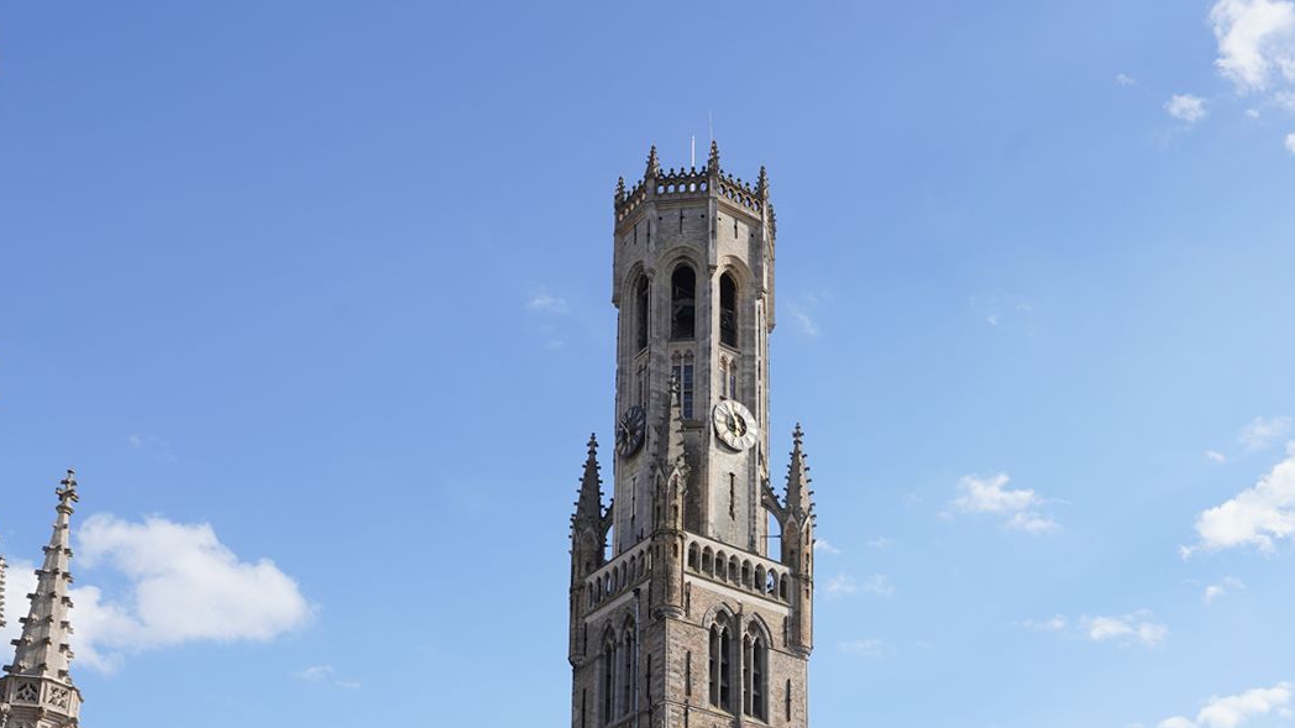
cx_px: 906
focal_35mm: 48
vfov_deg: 23.5
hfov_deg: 42.1
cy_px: 785
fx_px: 1648
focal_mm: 24
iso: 100
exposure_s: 1/100
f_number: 13
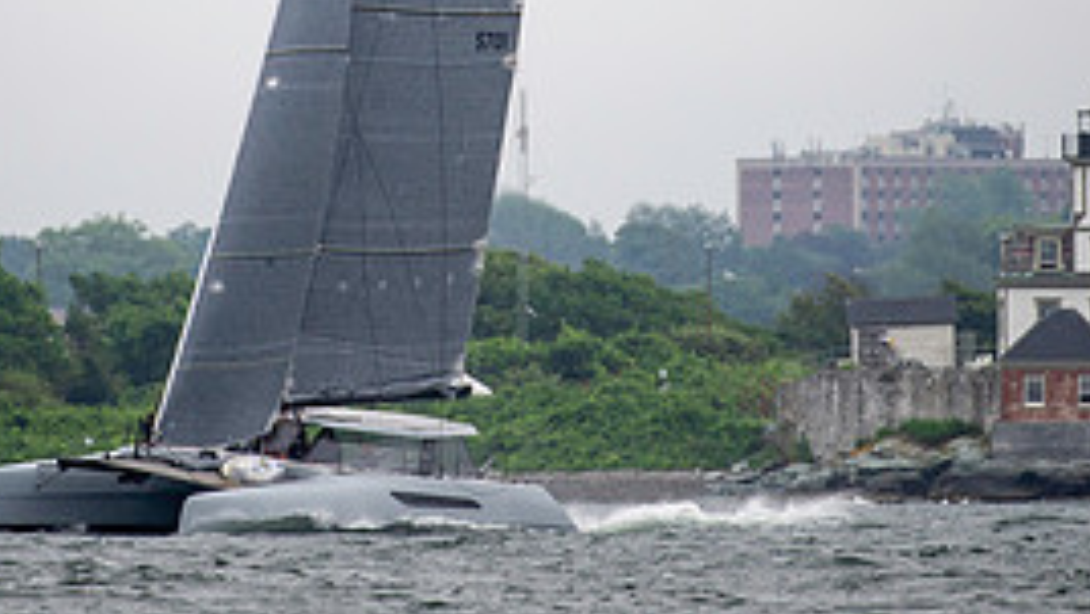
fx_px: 27035
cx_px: 435
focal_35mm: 935
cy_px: -146
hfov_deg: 2.3
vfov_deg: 1.3
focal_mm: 400
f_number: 4
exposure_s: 1/1600
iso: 500
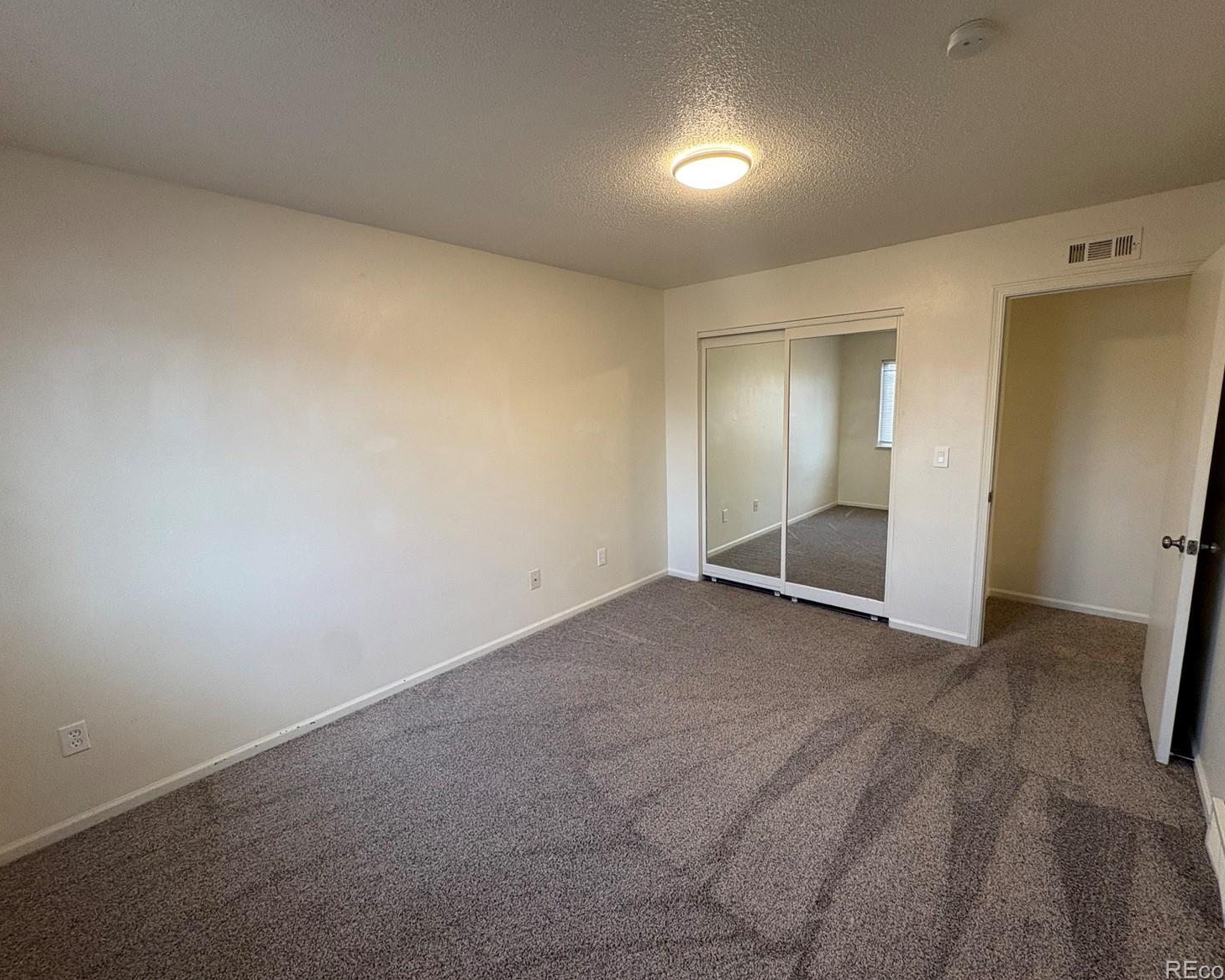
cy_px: 483
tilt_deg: -8.3
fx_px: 544
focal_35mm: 15
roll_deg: +1.8
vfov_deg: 84.0
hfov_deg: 96.8
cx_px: 629
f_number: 2.2
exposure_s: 1/60
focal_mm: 2.22
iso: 200
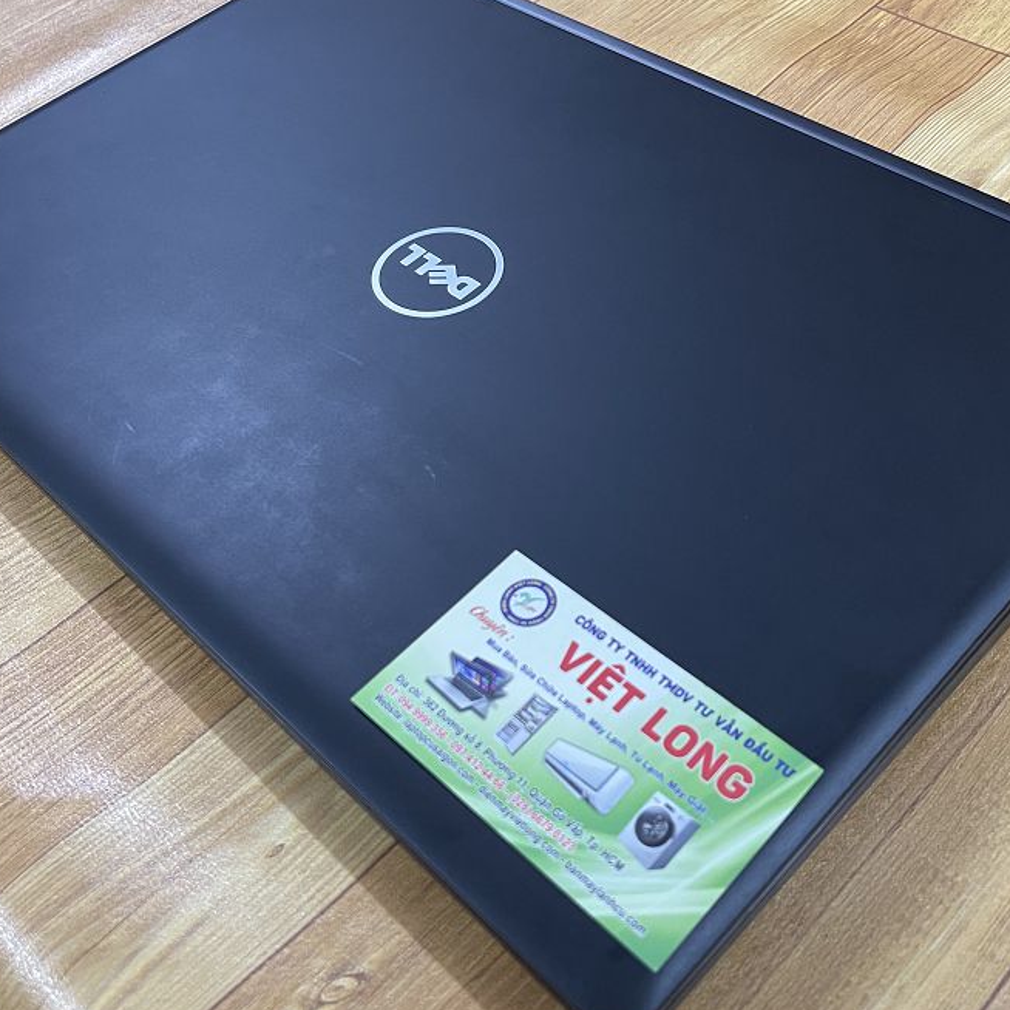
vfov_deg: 46.0
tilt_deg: -51.2
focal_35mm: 36
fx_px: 1188
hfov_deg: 46.0
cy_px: 486
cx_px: 545
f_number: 1.6
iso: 500
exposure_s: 1/42
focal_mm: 5.1
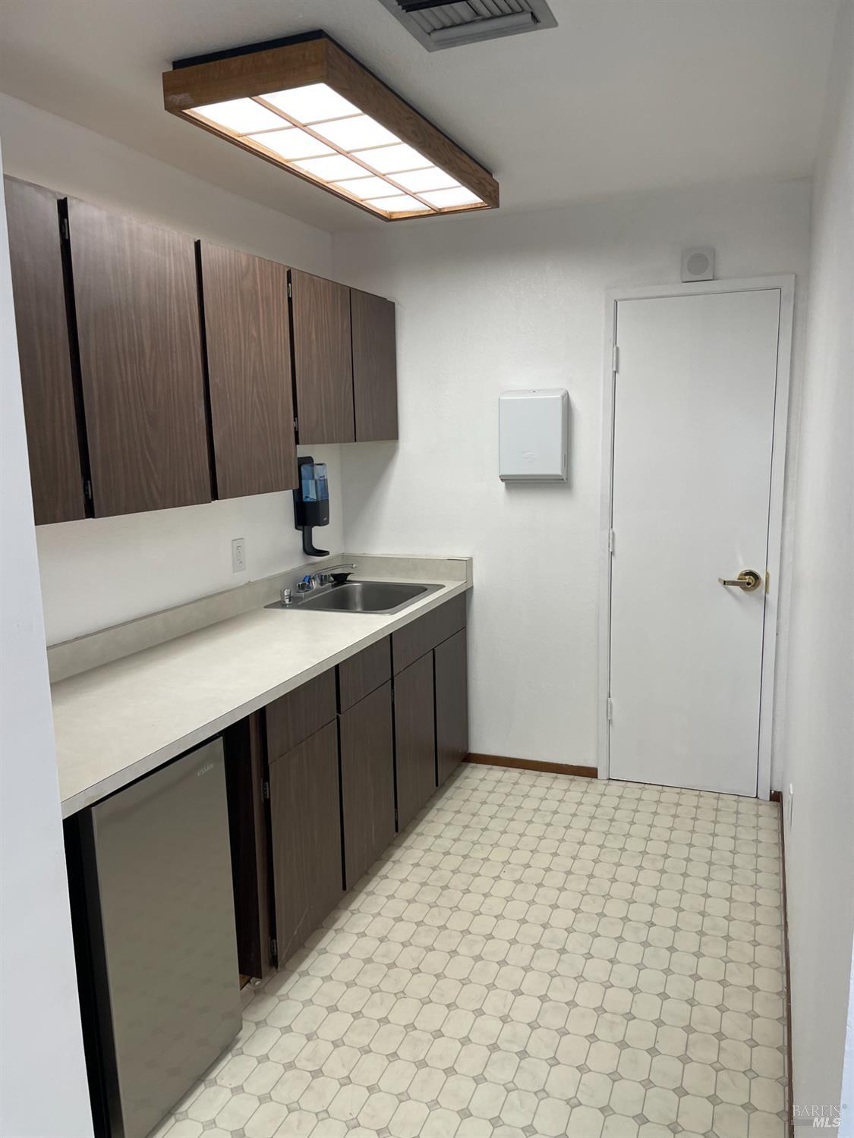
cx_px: 427
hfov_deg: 53.1
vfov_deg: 67.3
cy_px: 569
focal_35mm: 26
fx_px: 855
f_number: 1.6
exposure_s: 1/120
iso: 80
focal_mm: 4.2
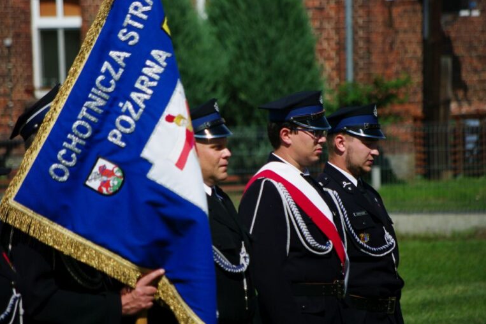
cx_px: 244
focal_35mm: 302
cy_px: 162
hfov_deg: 6.8
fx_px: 4077
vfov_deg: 4.6
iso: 400
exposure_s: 1/3000
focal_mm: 200
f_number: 5.6
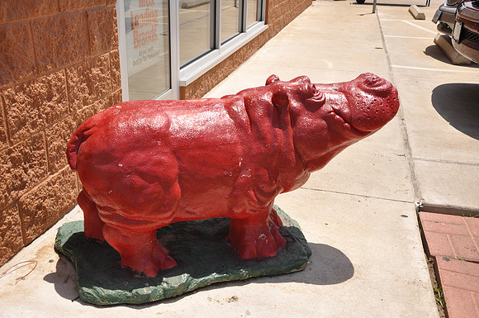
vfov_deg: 34.1
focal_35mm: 39
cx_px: 240
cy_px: 159
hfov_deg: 49.6
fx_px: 518
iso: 200
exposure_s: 1/200
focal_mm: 26
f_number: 7.1
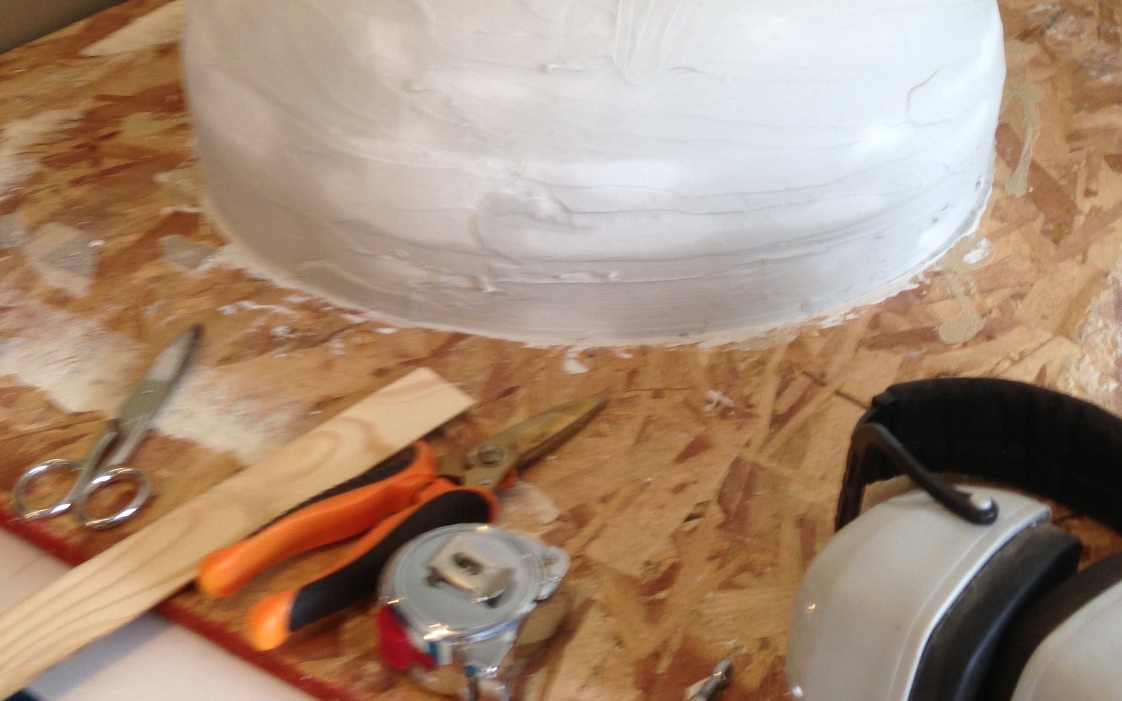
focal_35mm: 47
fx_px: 1437
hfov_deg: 42.6
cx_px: 564
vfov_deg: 27.0
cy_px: 160
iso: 50
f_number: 2.4
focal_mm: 4.13
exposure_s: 1/20
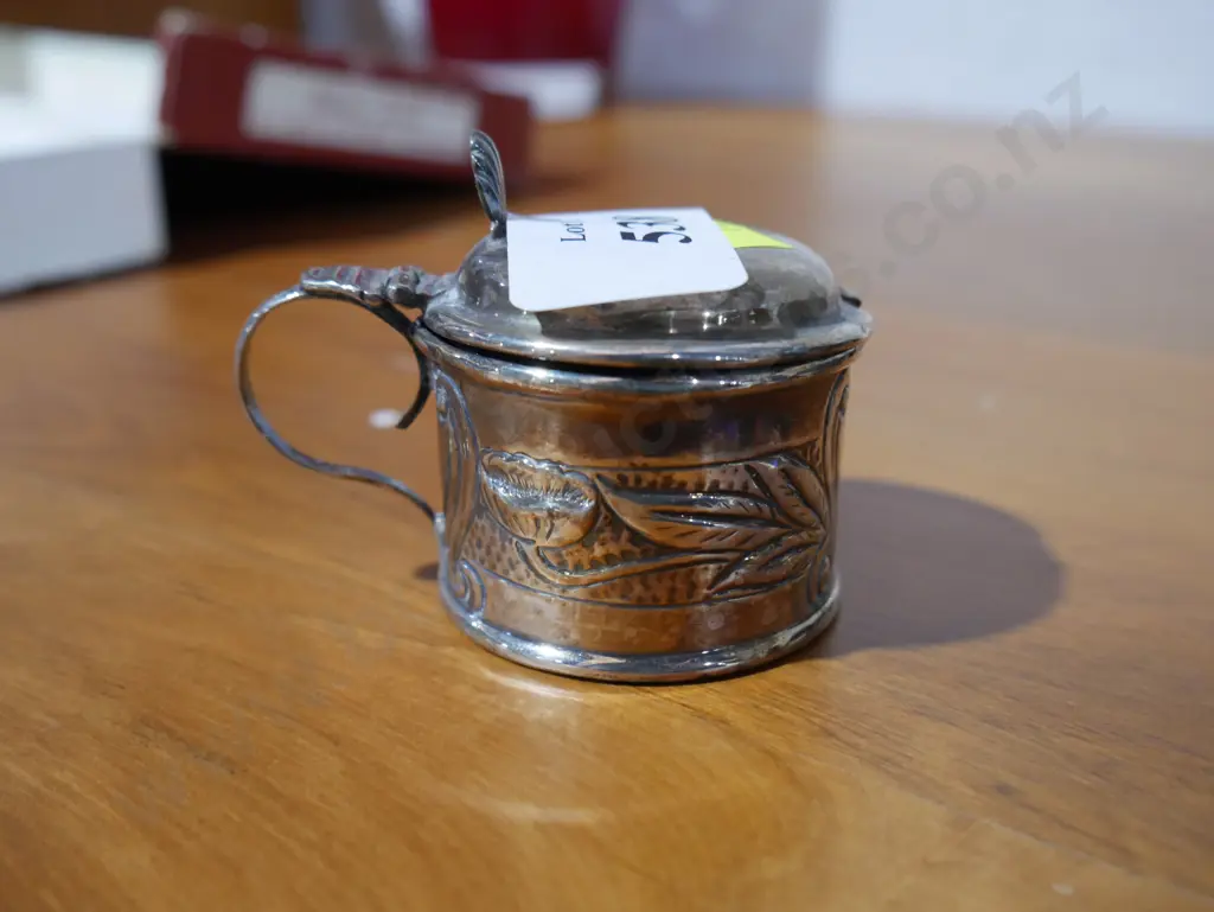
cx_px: 607
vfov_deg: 36.0
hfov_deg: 46.8
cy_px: 456
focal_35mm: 40
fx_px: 1403
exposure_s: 1/60
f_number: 5
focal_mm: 20
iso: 1000
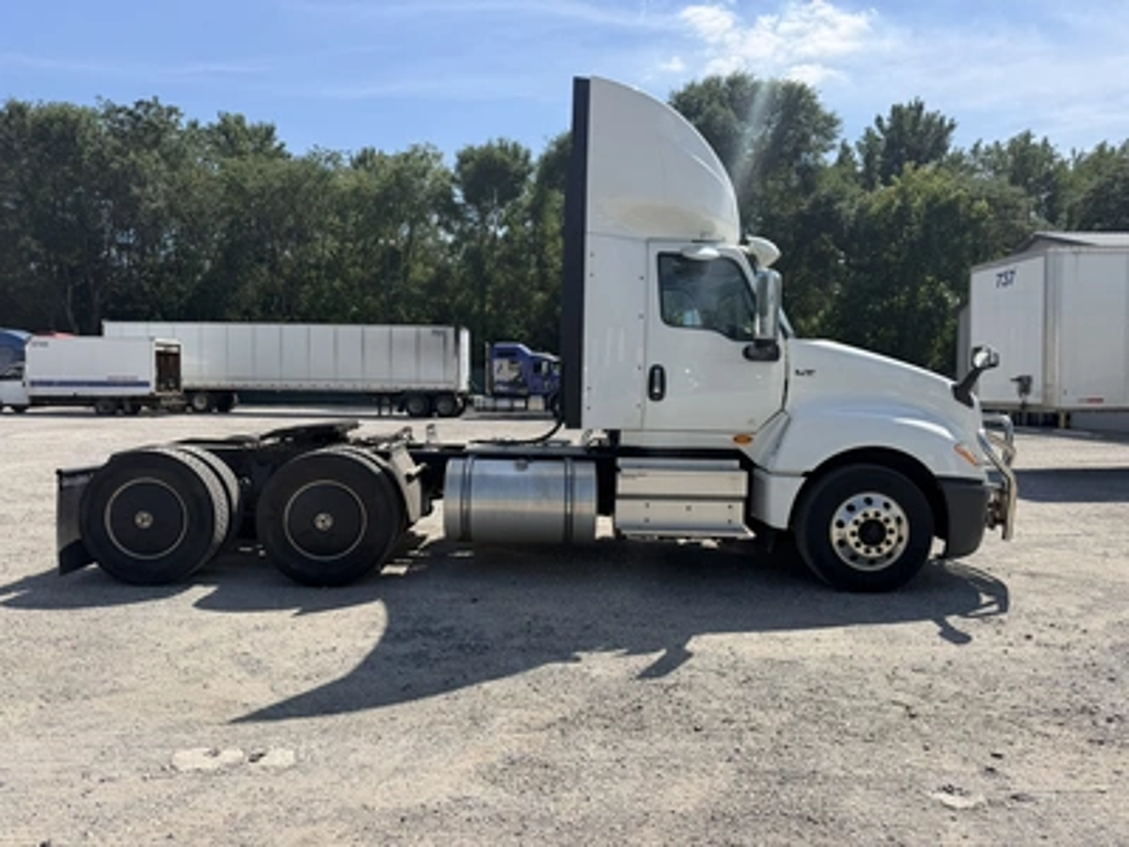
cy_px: 424
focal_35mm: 24
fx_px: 783
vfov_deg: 56.8
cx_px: 564
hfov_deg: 71.6
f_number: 1.78
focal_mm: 6.76
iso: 100
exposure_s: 1/5714
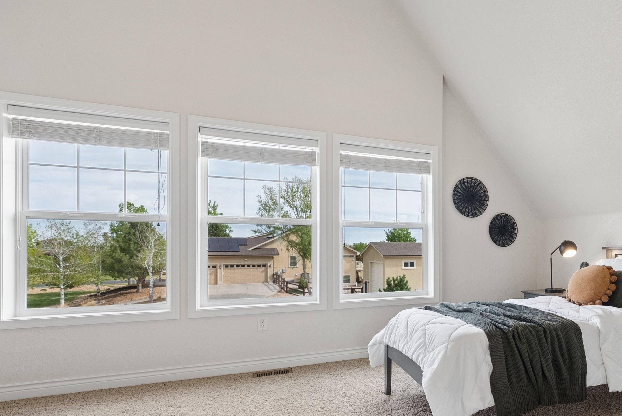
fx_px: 398
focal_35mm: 23
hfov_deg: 71.0
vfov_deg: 54.7
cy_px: 251
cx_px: 465
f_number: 8
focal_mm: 14
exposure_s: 1/100
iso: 640
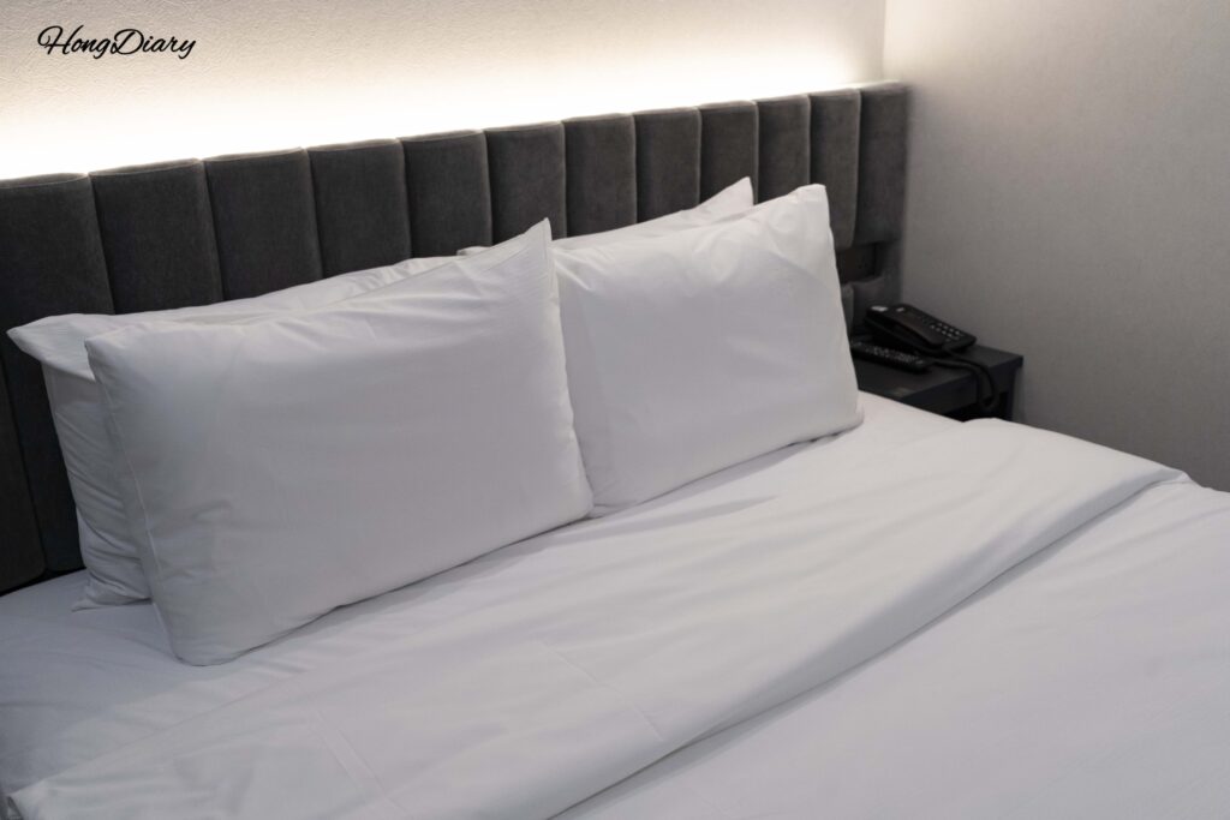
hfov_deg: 55.8
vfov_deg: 38.9
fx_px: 1162
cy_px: 410
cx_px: 615
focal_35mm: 34
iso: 2000
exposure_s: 1/160
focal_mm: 34
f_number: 4.5
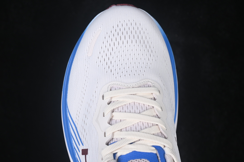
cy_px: 81
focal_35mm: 75
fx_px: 508
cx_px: 122
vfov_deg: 18.2
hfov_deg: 27.0
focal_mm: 50
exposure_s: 1/80
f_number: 7.1
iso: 160
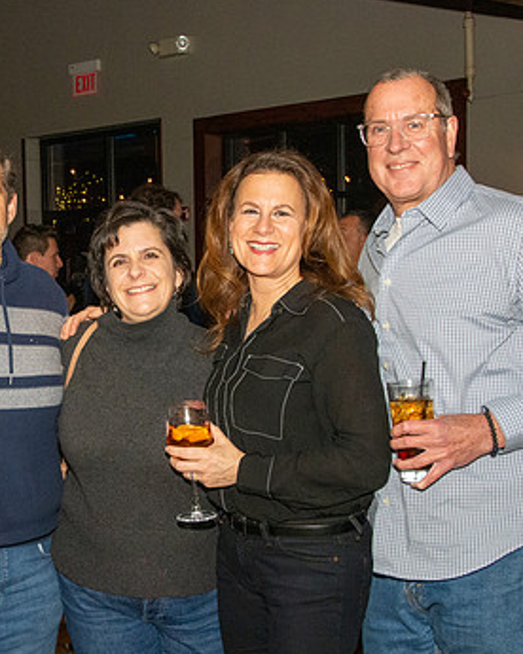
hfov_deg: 21.3
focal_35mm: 71
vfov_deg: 26.8
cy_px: 338
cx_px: 102
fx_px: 1374
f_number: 9
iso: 4000
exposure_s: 1/200
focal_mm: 30
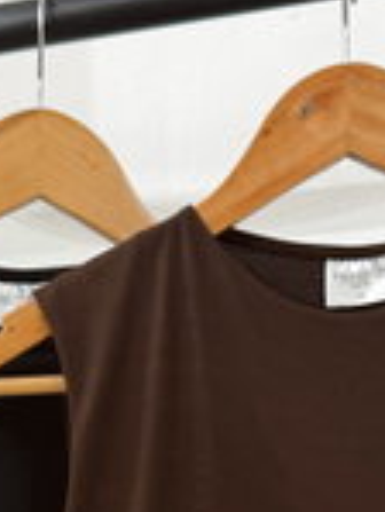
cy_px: 541
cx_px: 141
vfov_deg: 21.7
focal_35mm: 86
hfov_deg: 17.2
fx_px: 1274
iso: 100
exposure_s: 1/50
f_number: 1.78
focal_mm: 6.76
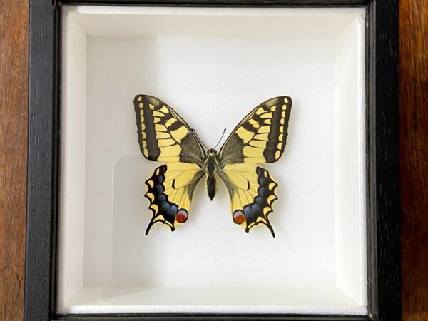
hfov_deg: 67.3
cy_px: 160
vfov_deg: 53.1
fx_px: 321
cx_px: 214
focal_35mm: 26
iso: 125
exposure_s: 1/50
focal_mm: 4.25
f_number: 1.8
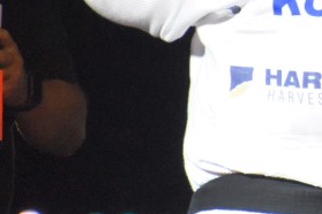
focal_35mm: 1651
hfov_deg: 1.2
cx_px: 385
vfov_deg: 0.8
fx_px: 14766
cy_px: 34
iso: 6400
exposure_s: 1/640
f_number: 7.1
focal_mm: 300
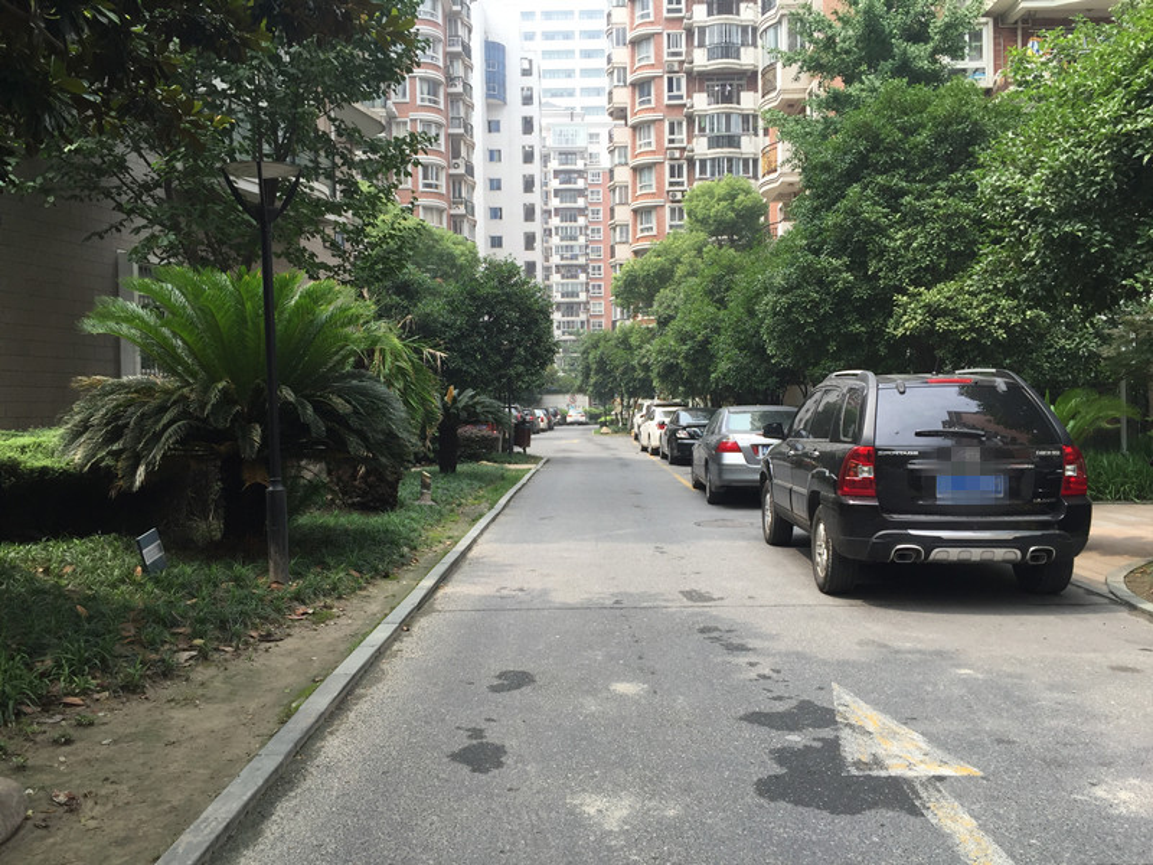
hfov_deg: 61.7
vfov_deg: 48.2
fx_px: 966
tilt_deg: -1.8
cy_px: 432
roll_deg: -0.5
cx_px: 576
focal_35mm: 29
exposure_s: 1/682
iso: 32
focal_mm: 4.15
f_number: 2.2
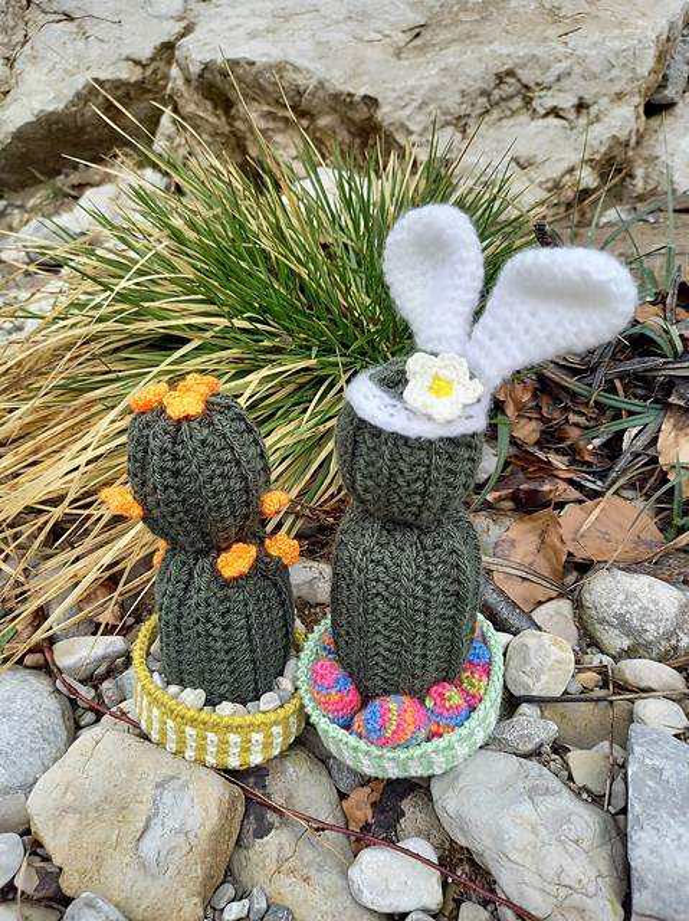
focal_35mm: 25
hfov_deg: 54.8
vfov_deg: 69.4
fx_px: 664
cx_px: 344
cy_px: 460
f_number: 1.8
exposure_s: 1/368
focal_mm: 4.65
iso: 50
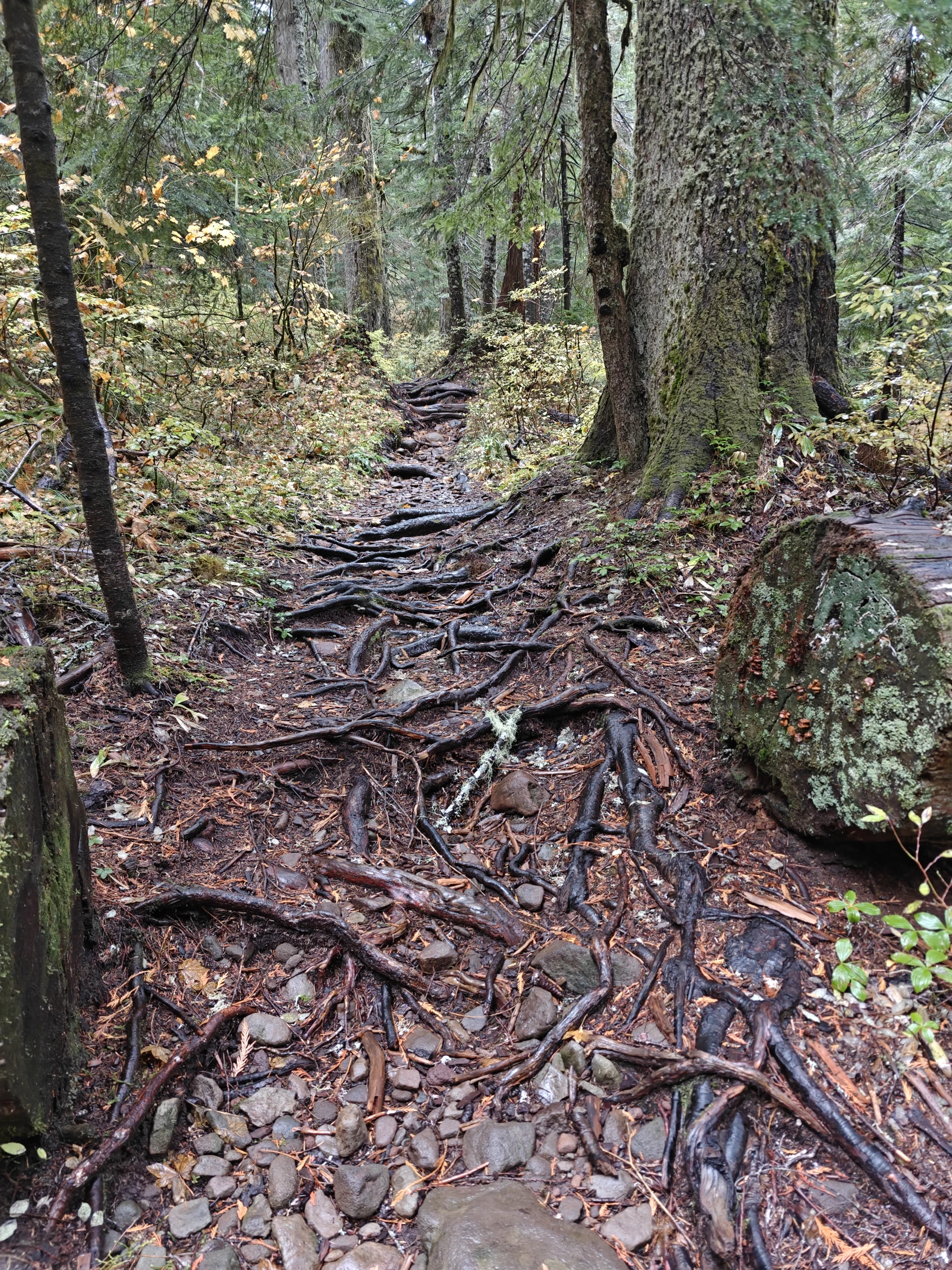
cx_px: 476
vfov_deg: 73.9
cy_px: 635
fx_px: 843
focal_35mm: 23
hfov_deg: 58.9
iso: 2000
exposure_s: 1/264
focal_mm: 6.06
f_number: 1.6
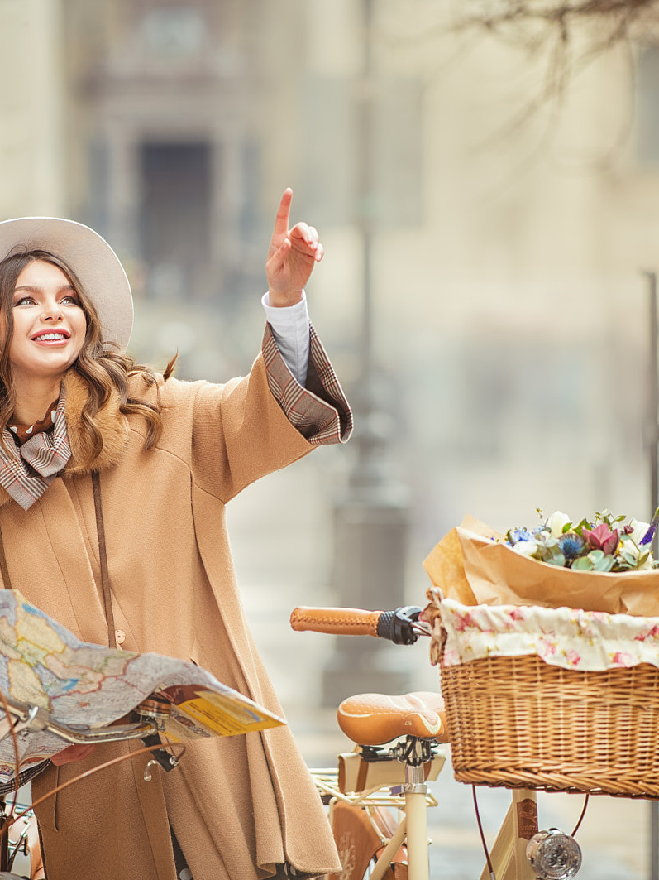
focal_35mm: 152
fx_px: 3859
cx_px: 195
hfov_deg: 9.7
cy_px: 440
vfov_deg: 13.0
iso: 100
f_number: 2
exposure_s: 1/640
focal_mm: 105
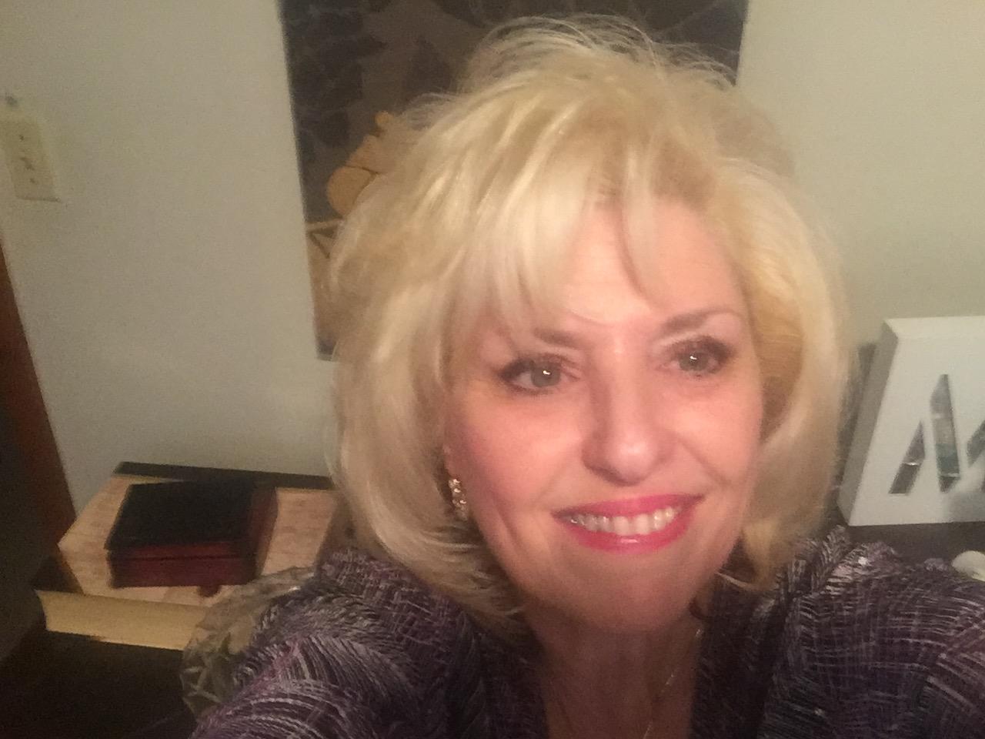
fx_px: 882
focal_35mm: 31
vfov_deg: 45.4
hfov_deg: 58.4
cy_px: 370
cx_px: 492
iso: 320
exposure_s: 1/17
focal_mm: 2.65
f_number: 2.2
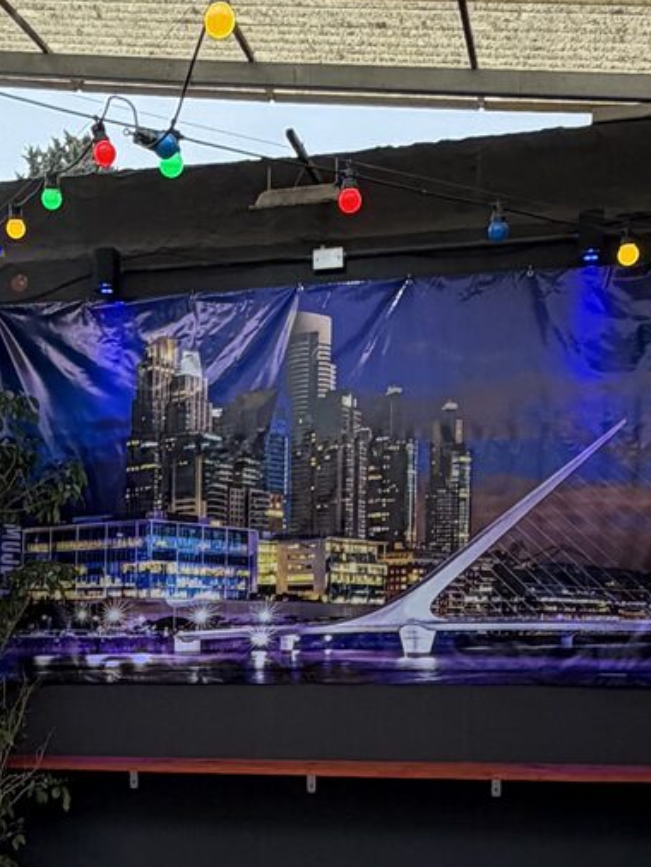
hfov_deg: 24.6
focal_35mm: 59
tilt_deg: -7.8
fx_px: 1478
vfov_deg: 30.8
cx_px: 182
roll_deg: +0.3
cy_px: 827
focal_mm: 2.22
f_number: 2.2
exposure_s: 1/100
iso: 64
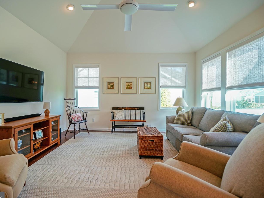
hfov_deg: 91.0
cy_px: 99
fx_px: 130
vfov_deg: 74.7
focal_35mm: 17
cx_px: 126
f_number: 3.2
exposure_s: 1/40
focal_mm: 10
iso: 125
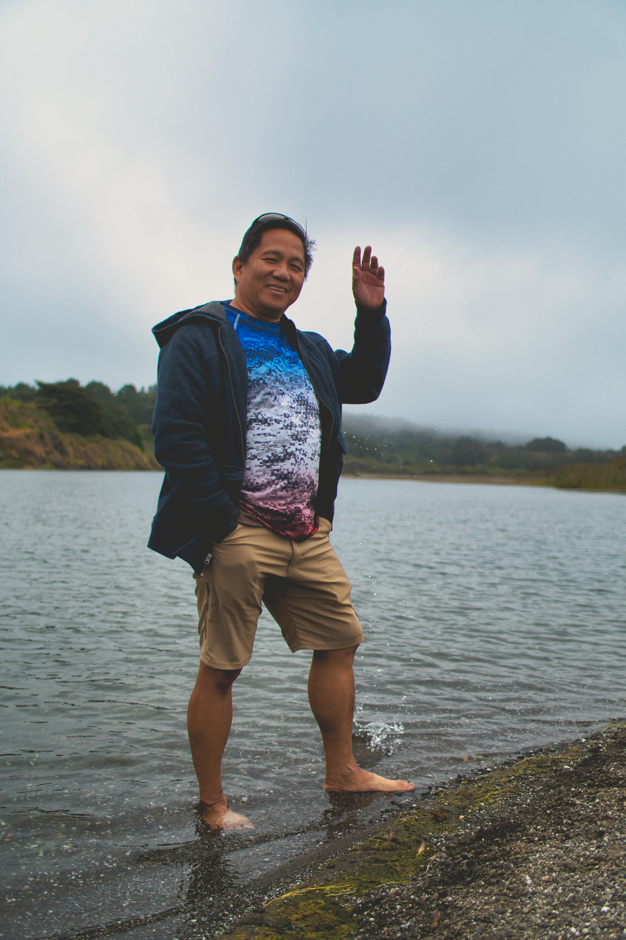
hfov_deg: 36.9
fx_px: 939
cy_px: 470
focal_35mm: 36
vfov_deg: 53.1
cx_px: 313
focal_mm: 24
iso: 100
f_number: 1.8
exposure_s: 1/4000
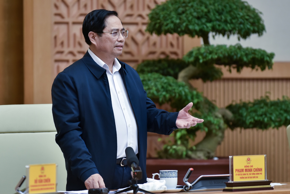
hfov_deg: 10.3
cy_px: 97
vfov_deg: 6.9
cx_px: 145
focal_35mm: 200
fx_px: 1611
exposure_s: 1/250
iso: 800
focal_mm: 200
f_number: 3.2
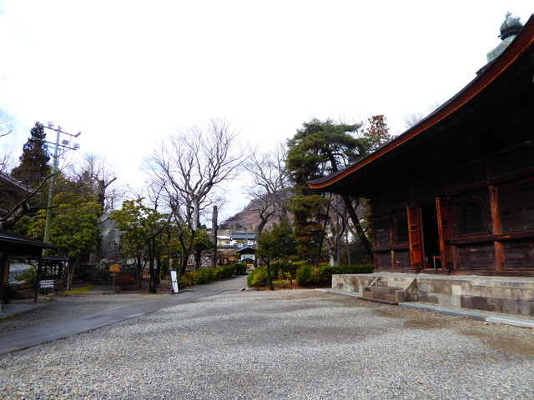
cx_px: 267
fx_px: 370
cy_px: 200
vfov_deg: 56.8
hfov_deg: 71.6
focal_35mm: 24
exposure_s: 1/640
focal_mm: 4.3
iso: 100
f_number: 3.3
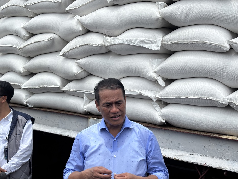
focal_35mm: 52
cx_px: 119
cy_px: 90
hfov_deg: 36.8
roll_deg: +0.0
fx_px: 358
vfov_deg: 28.0
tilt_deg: -4.2
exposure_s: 1/3115
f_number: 1.6
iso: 32
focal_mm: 5.96
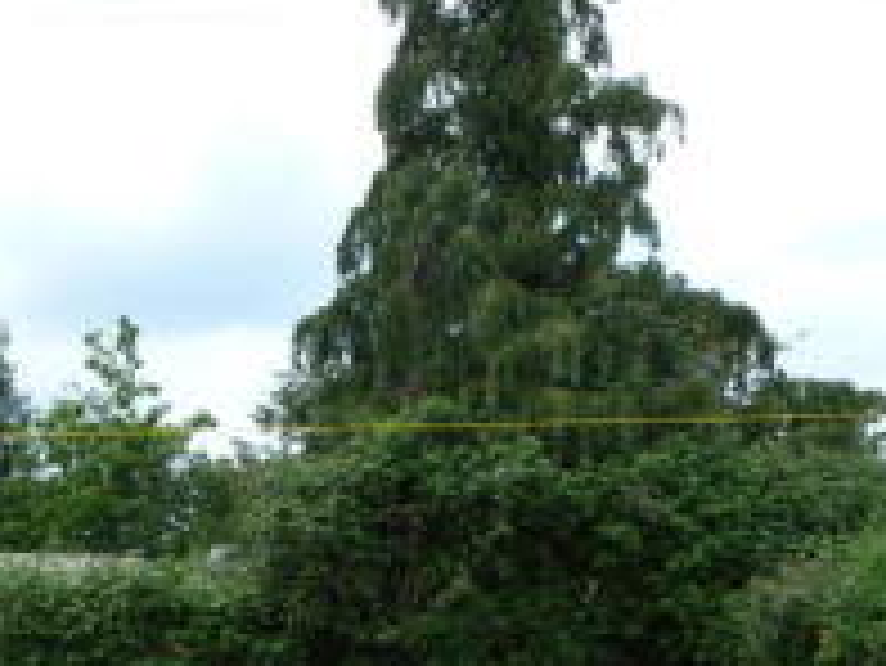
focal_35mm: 71
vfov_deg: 19.4
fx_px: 1818
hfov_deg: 26.8
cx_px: 155
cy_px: 830
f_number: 4
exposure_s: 1/400
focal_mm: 4.3
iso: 100
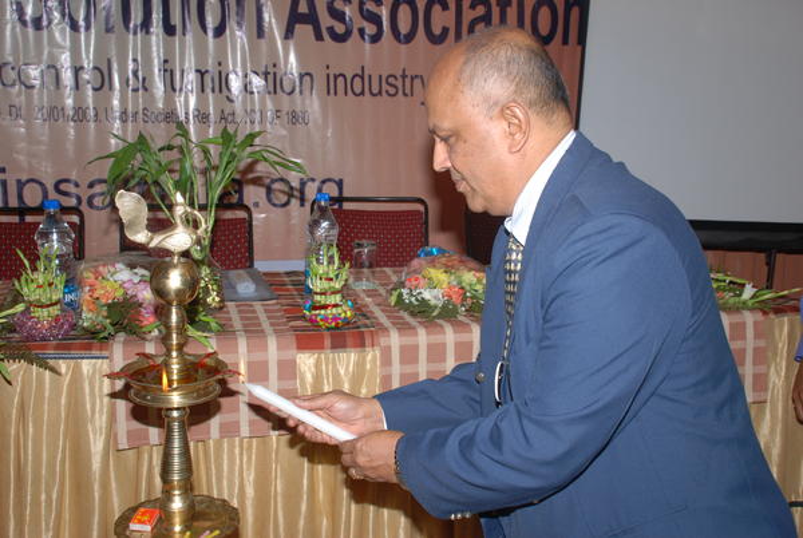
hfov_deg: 46.3
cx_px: 402
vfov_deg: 32.0
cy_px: 269
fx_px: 938
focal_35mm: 42
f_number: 9
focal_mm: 28
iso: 200
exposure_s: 1/125
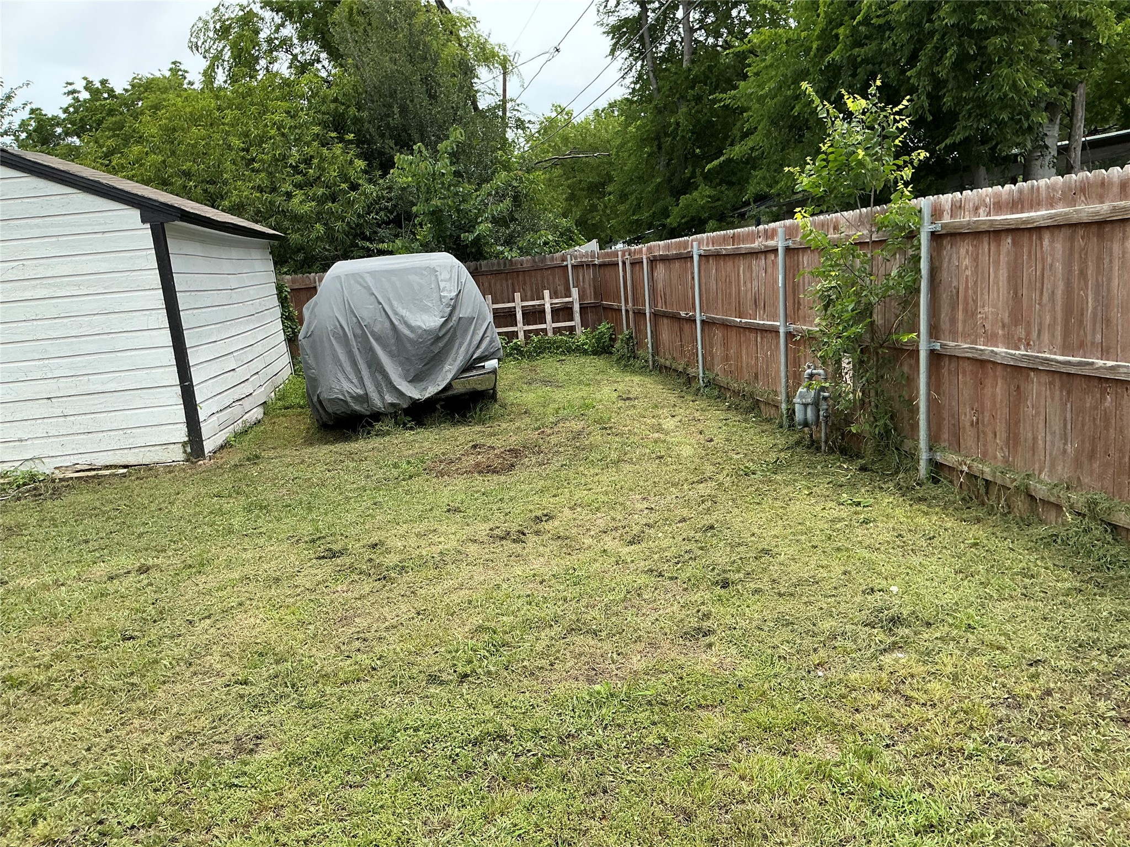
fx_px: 914
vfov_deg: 49.7
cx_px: 565
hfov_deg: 63.4
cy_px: 424
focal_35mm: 28
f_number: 1.8
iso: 25
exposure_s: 1/962
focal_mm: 3
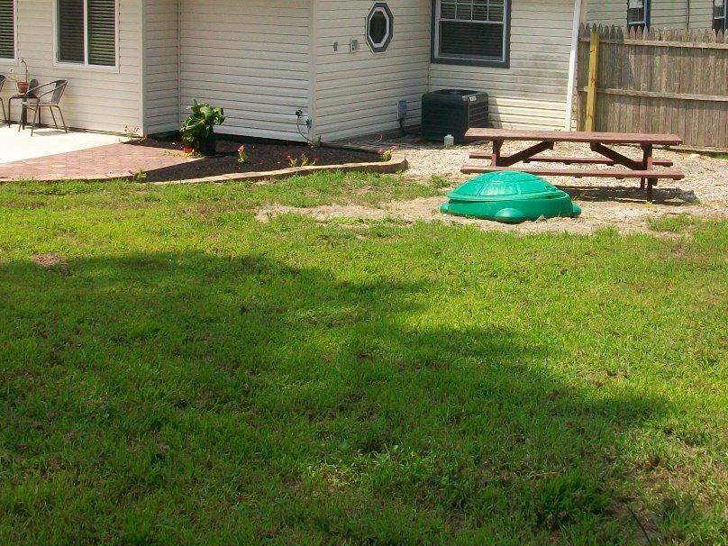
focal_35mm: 57
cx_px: 425
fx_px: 1199
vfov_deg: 25.3
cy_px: 125
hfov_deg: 33.7
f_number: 5.5
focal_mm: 5.7
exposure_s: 1/250
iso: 64
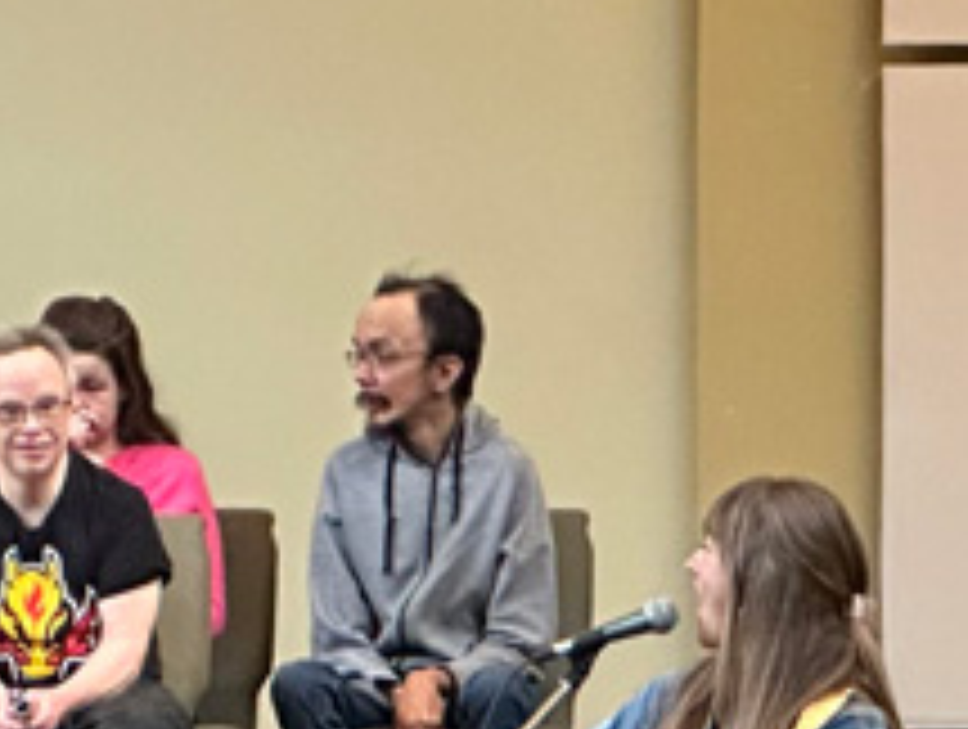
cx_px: -702
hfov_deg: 6.8
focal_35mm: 286
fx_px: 8011
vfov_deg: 5.2
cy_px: 981
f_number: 2.8
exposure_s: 1/41
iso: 640
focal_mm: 9
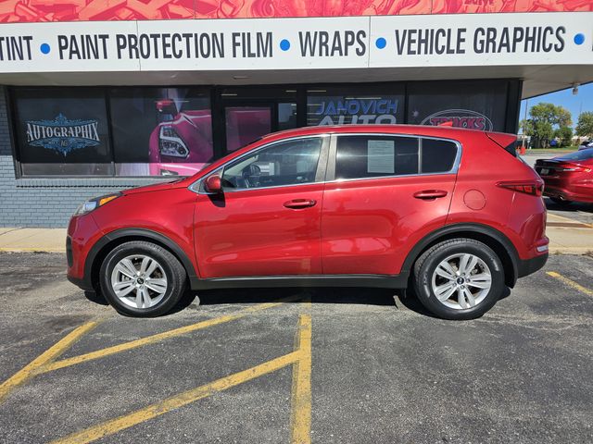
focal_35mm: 23
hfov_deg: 73.9
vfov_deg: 58.9
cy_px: 222
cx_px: 296
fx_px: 394
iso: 10
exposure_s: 1/1102
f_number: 1.7
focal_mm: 6.3
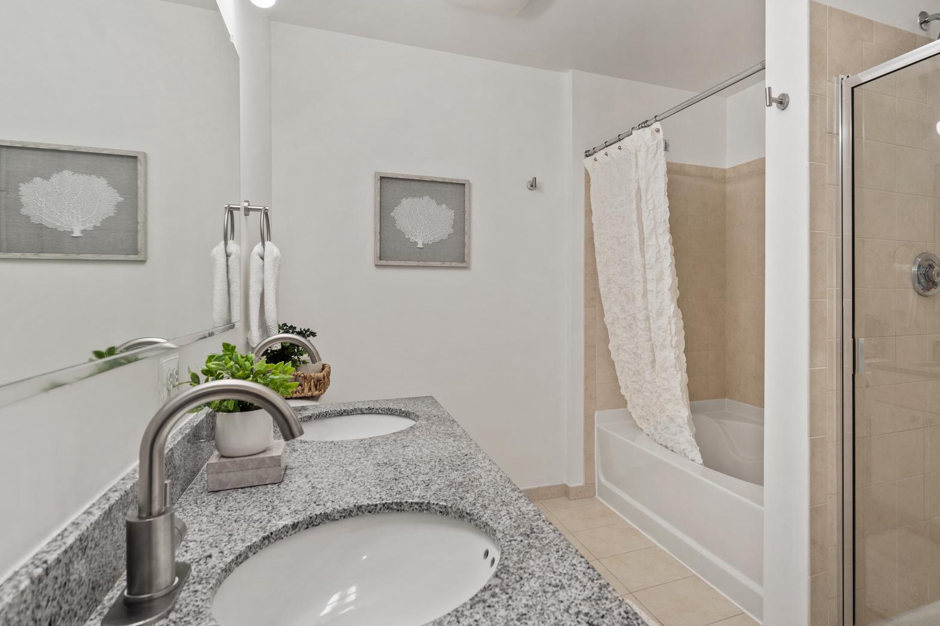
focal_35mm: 21
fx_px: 548
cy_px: 298
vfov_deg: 59.5
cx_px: 616
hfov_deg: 78.9
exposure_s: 1/1.25
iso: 200
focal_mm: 16
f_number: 8
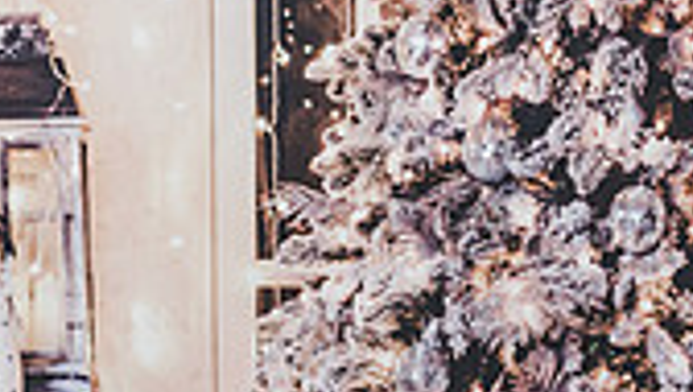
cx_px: 322
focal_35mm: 112
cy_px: 801
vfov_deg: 10.0
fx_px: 2061
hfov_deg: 19.1
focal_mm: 40
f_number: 2.8
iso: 100
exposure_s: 1/200
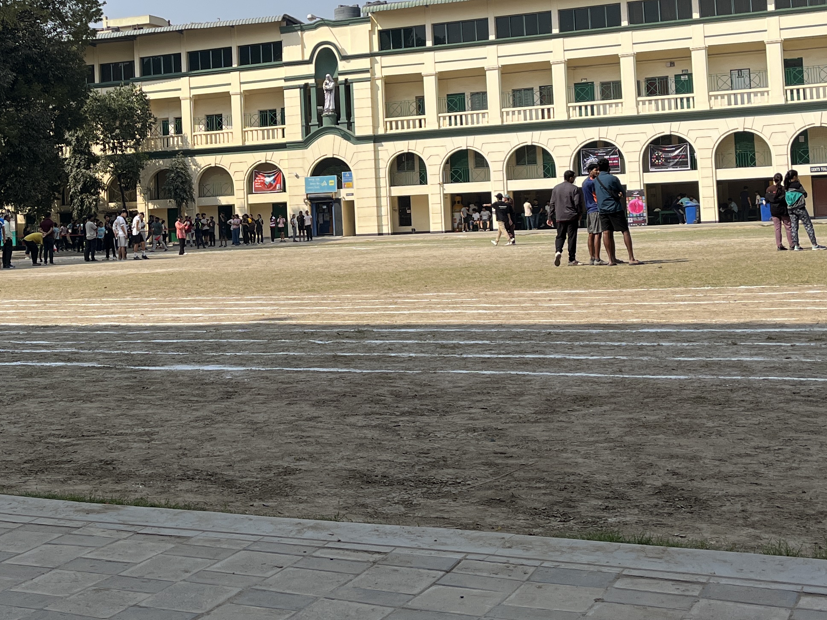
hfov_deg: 35.1
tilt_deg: +3.1
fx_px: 1290
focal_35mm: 54
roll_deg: +2.8
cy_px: 160
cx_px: 253
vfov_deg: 26.7
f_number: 1.6
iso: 50
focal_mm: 5.1
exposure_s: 1/3521
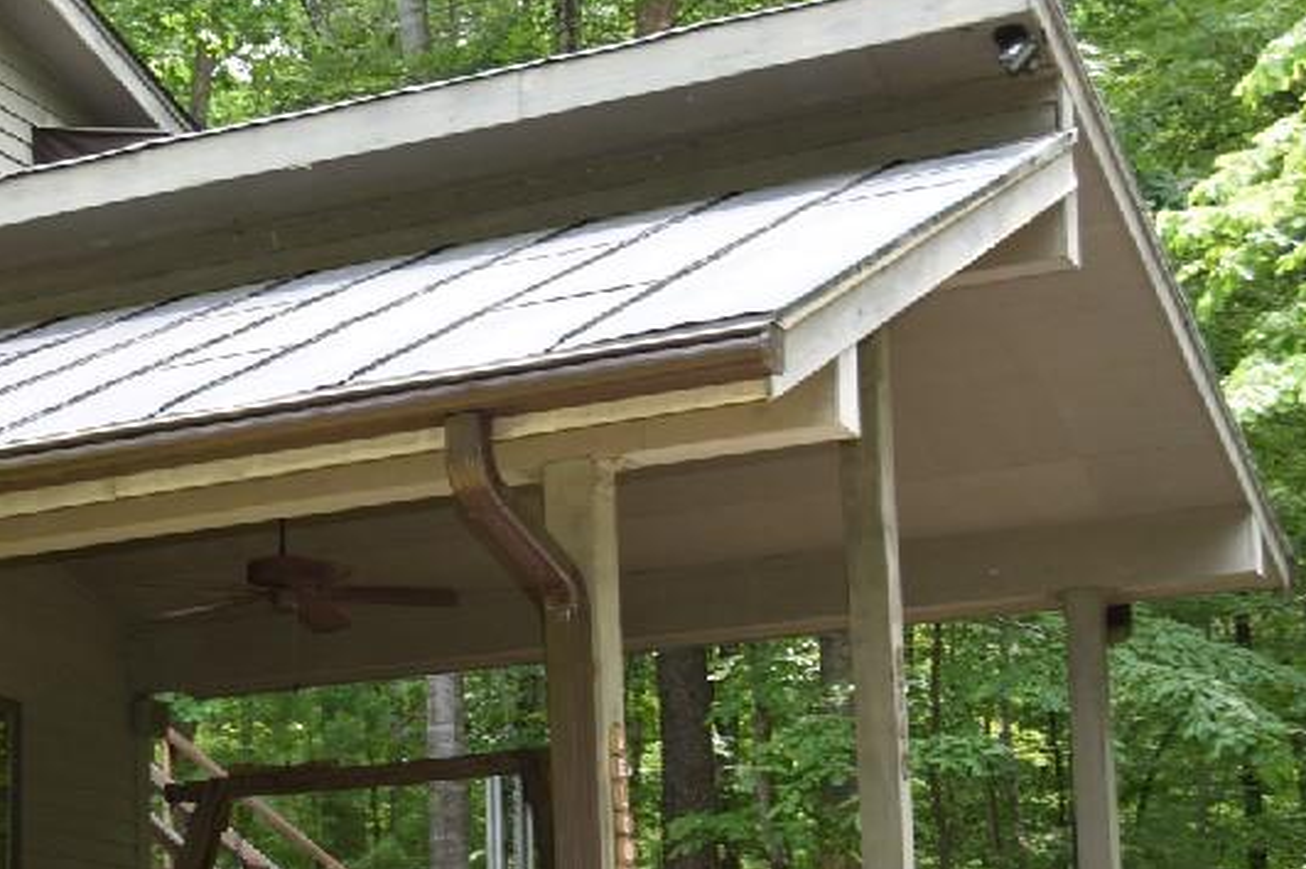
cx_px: 155
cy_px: 655
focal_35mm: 78
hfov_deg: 25.3
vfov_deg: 17.4
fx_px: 2826
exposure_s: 1/125
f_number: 5.6
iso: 220
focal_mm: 27
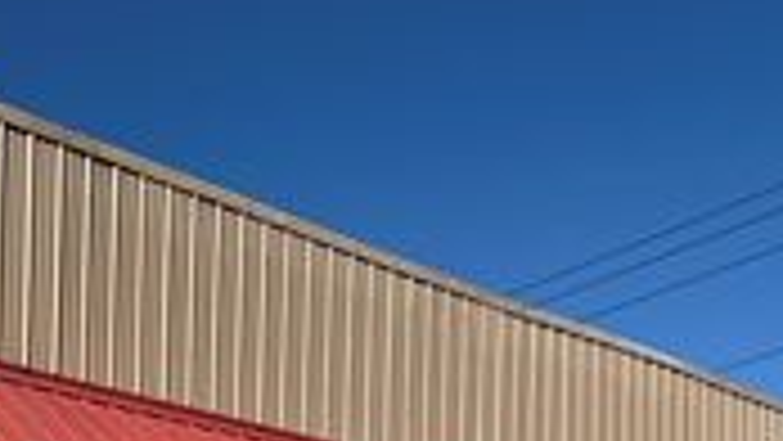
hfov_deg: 27.1
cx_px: 54
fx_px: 1558
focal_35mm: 75
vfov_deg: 14.5
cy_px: 749
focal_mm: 6.76
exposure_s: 1/6711
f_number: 1.78
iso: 80
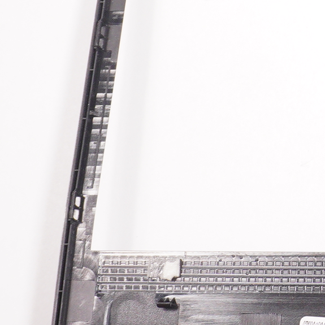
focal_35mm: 153
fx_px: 1628
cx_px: 786
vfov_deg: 11.3
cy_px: 16
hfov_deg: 10.0
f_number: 5.6
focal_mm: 23
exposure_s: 1/100
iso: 500
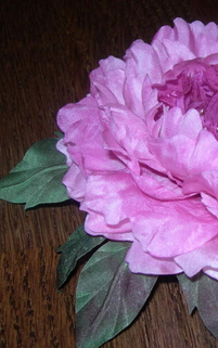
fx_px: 655
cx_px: 247
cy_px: 183
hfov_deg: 18.1
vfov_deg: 29.8
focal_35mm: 69
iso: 50
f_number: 2.8
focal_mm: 7.8
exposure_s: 1/60.1
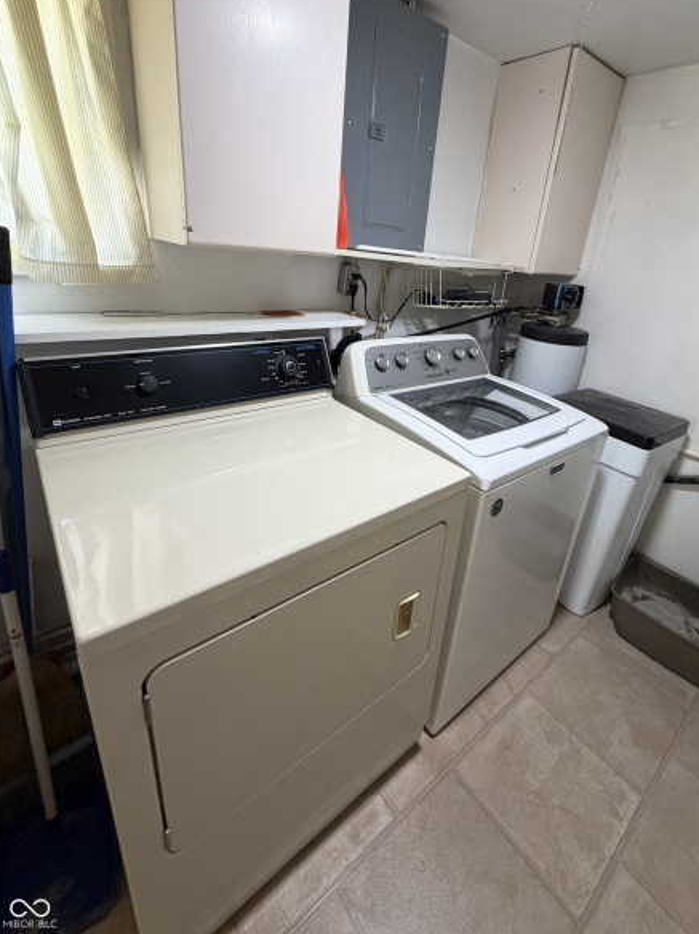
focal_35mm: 16
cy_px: 407
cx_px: 389
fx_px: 431
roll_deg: -6.7
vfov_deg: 94.0
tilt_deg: -19.1
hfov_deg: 77.7
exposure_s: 1/120
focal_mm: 2.22
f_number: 2.2
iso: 320
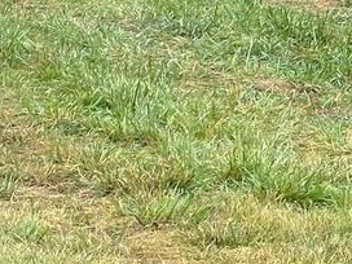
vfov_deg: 5.8
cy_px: -13
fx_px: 2583
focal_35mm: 254
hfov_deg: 7.7
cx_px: 439
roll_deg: +0.8
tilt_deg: -3.3
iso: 64
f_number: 1.78
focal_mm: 6.86
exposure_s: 1/668
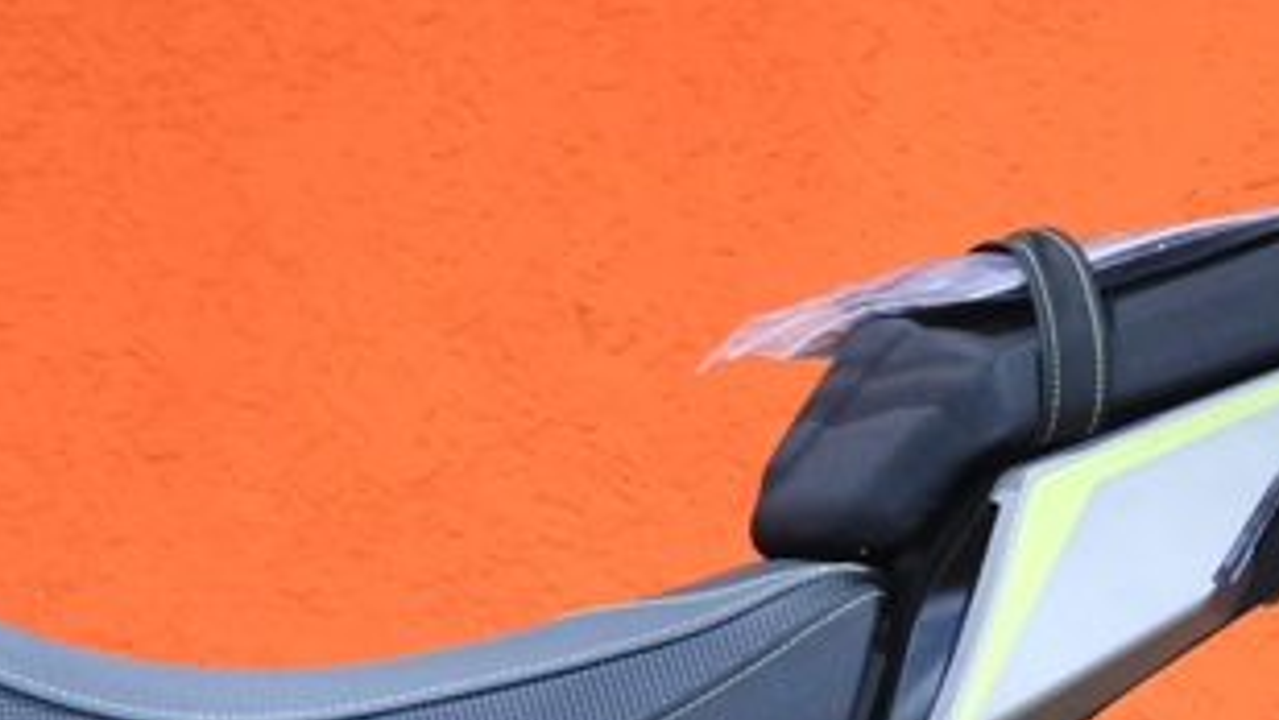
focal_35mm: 320
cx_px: -331
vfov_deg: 3.8
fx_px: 10855
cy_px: 941
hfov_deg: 6.7
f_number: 4
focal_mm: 39.3
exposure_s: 1/100
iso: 1600
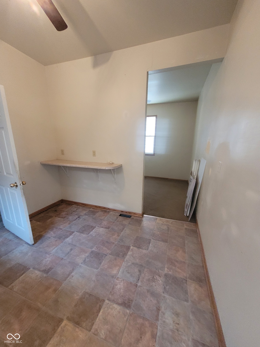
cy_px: 174
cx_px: 130
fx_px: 130
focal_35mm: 13
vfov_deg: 106.2
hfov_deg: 89.9
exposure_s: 1/60
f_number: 2.2
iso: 400
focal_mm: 1.74
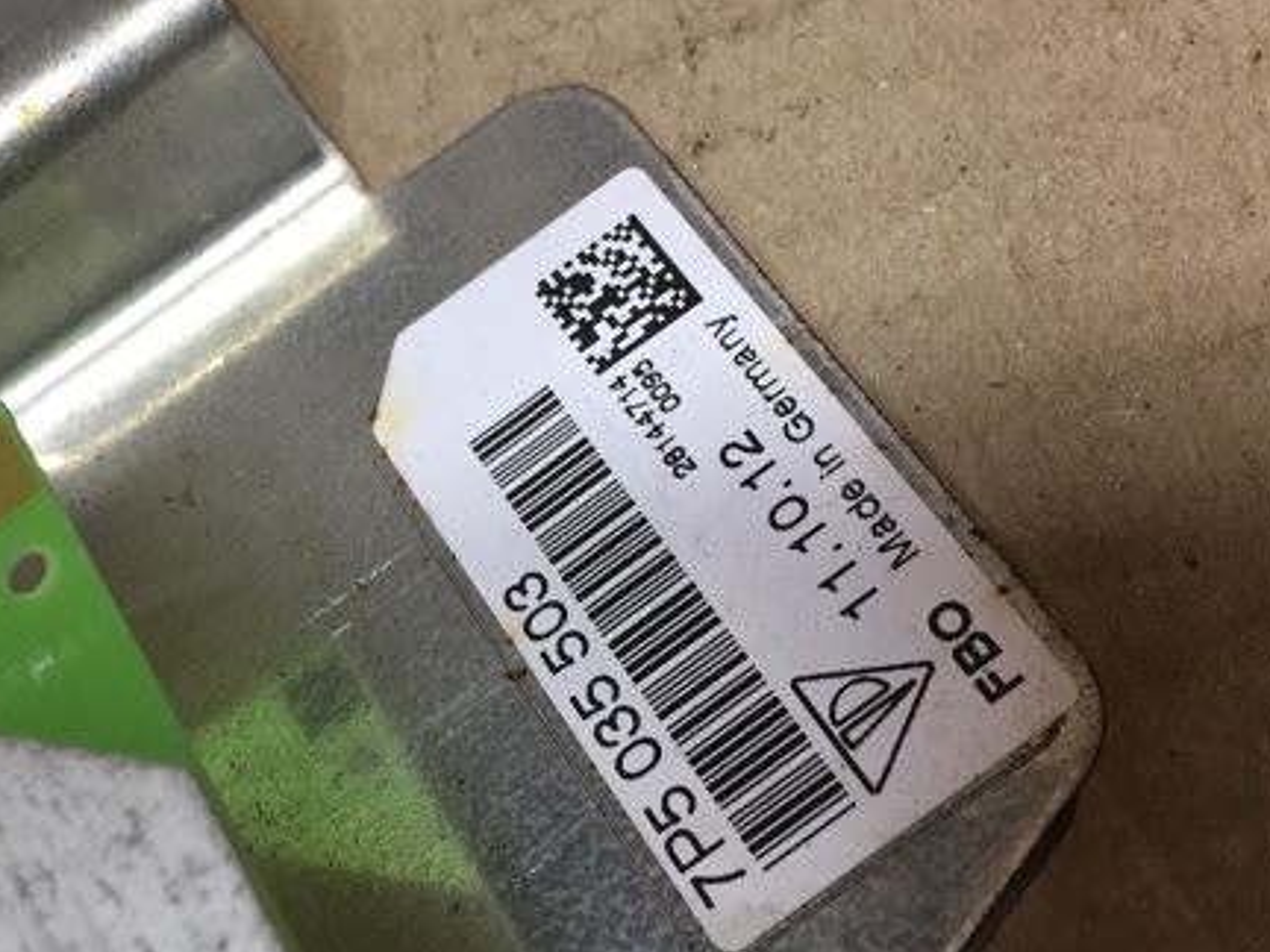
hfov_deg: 43.8
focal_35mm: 43
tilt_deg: -69.5
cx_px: 582
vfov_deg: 33.6
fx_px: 1578
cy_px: 491
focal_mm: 4.15
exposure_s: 1/33
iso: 40
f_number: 2.2
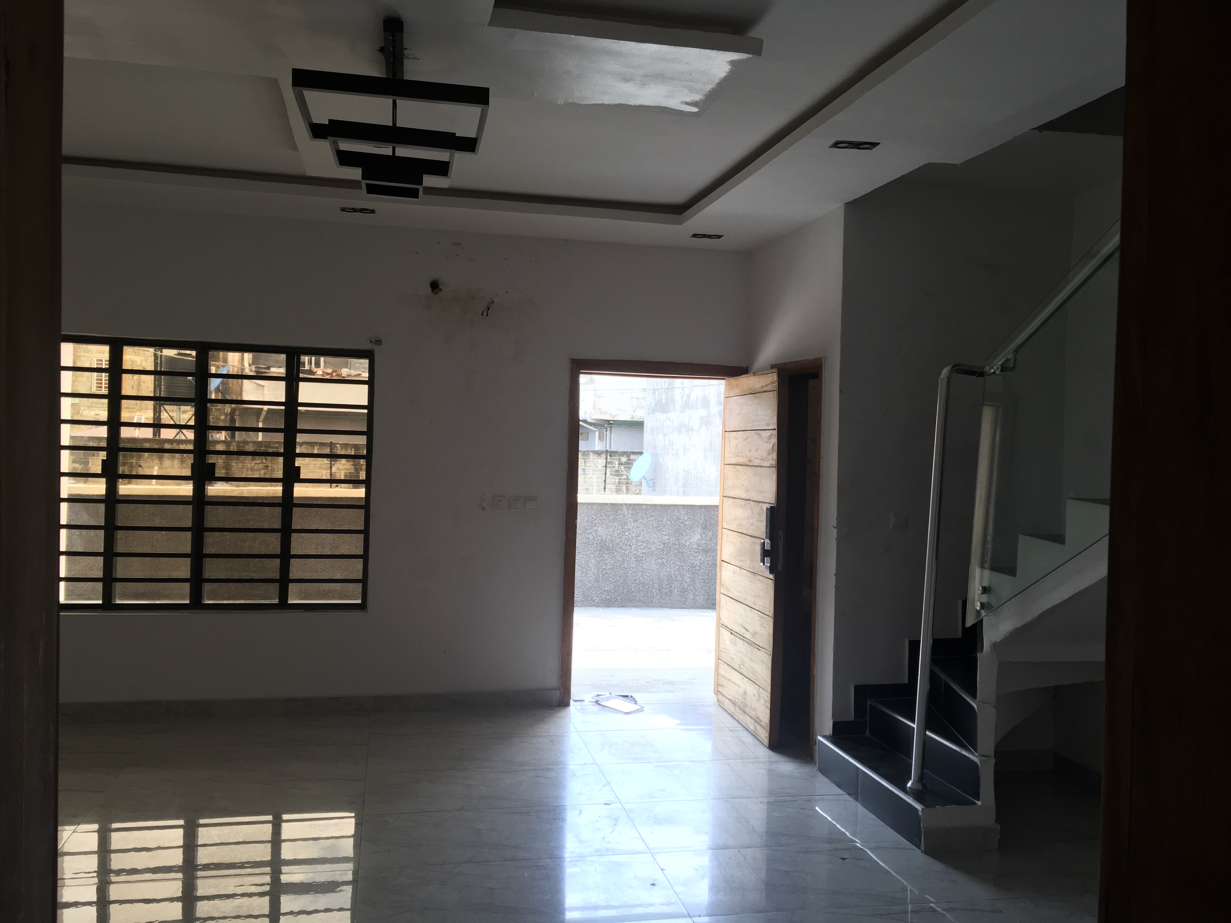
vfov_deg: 48.2
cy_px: 462
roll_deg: -0.7
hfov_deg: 61.7
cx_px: 616
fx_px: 1031
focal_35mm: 29
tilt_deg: -0.1
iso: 40
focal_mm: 4.15
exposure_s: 1/100
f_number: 2.2
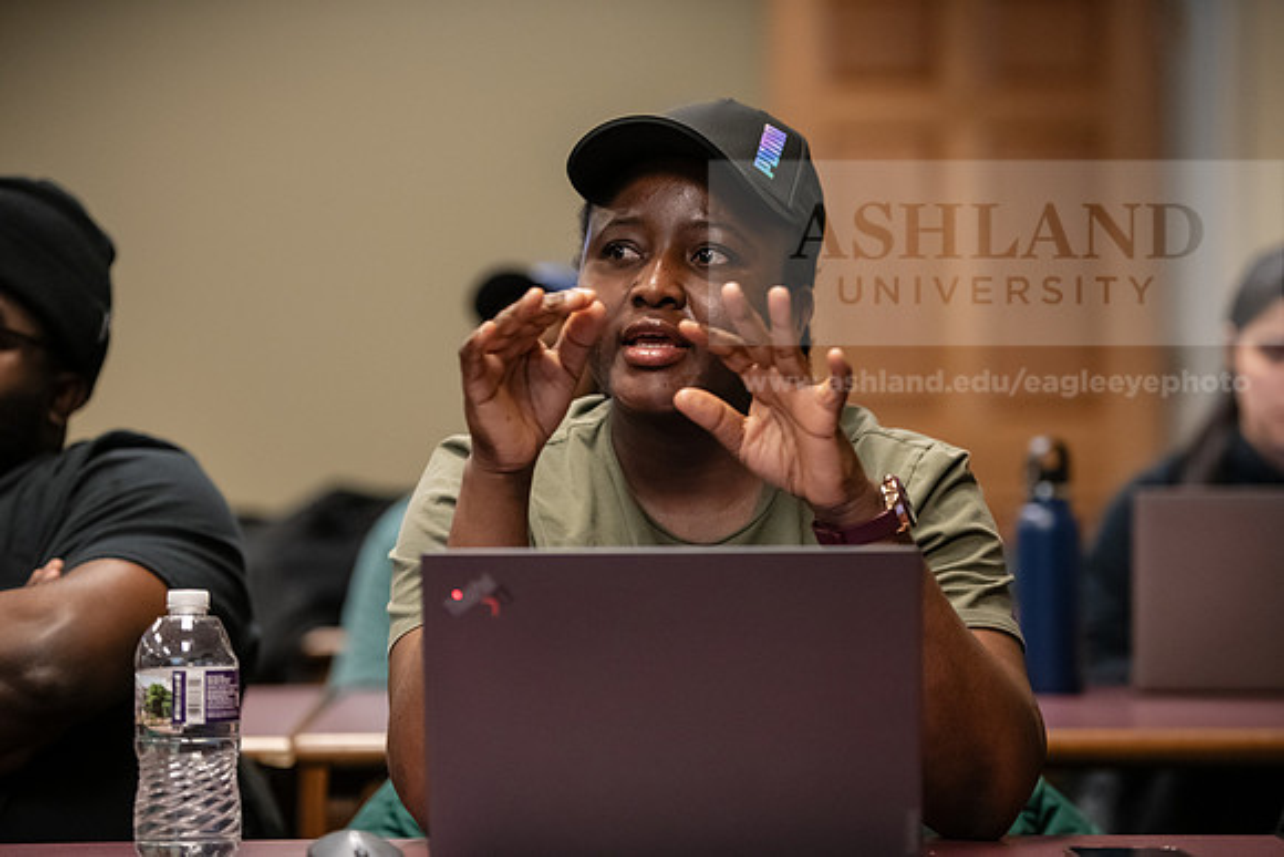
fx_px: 4138
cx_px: 642
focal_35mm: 116
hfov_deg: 17.6
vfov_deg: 11.8
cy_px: 428
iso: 3200
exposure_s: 1/250
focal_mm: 116
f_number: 2.8
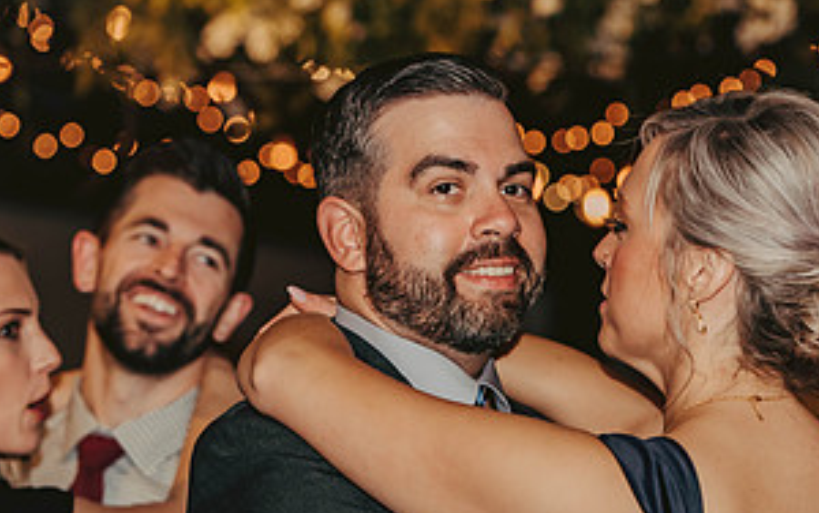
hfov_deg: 10.6
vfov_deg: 6.7
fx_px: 4400
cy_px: 514
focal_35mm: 197
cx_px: 551
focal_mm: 100
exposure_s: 1/80
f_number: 3.2
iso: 500
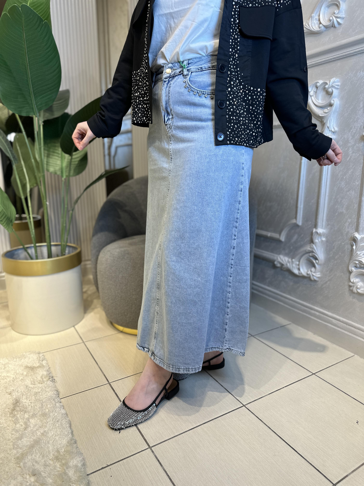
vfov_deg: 71.6
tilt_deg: -12.0
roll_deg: -0.5
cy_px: 243
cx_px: 182
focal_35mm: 24
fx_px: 336
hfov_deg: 56.8
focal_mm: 6.86
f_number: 1.78
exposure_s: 1/180
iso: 64
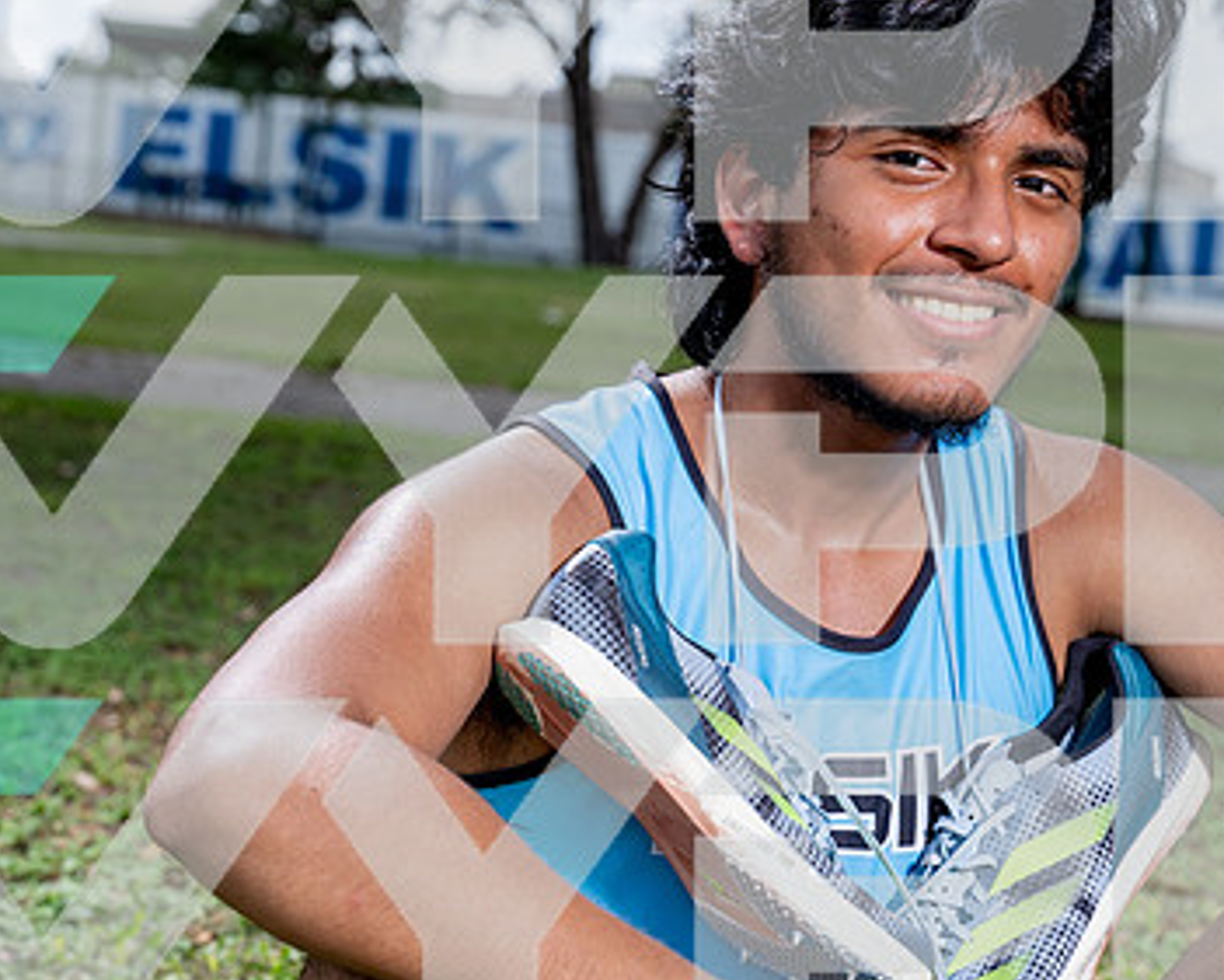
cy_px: 462
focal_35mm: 96
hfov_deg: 20.0
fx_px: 3479
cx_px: 638
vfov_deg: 16.0
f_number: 5.6
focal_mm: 56
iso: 100
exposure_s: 1/250
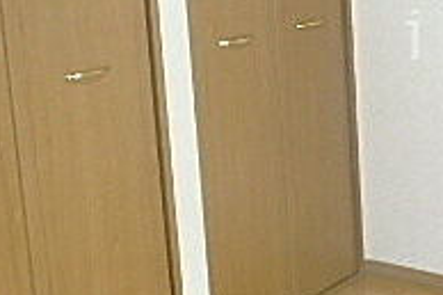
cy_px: 32
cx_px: 557
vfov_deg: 18.6
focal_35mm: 72
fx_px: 885
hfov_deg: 24.8
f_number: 3.5
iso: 400
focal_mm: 3.7
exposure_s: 1/30
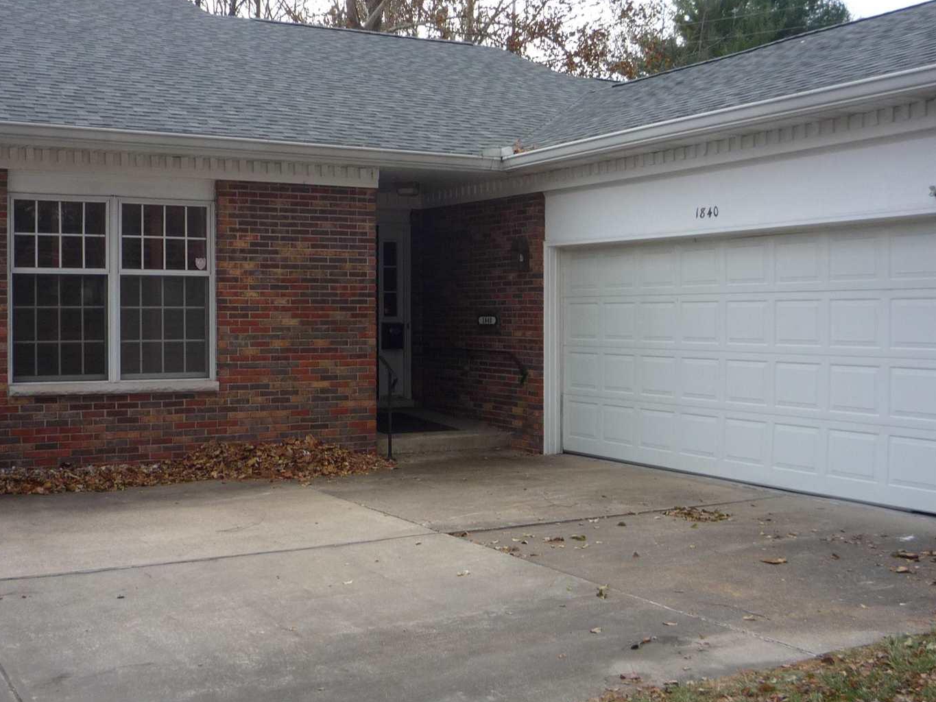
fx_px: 1217
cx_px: 446
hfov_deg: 42.1
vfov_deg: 32.2
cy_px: 325
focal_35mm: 45
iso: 100
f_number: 4
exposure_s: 1/160
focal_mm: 5.2
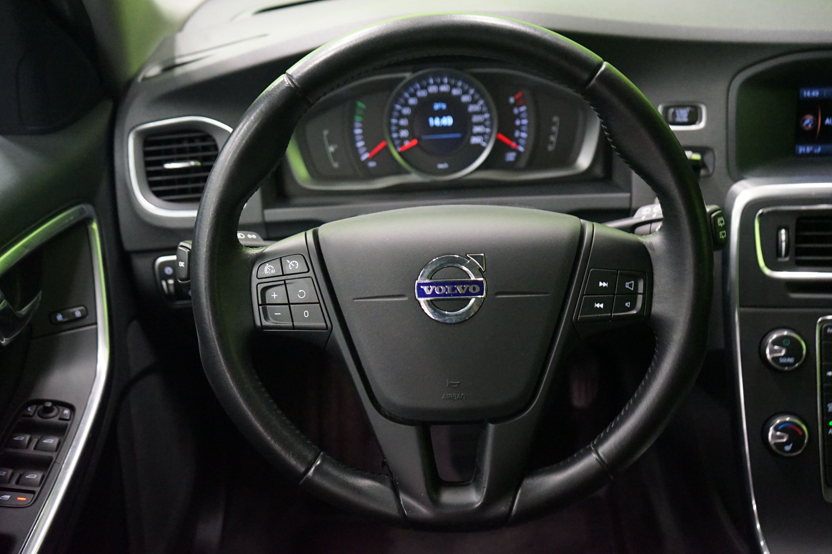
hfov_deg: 47.4
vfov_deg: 32.6
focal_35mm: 41
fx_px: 947
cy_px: 277
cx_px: 416
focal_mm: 41
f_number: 4.5
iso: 6400
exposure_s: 1/20
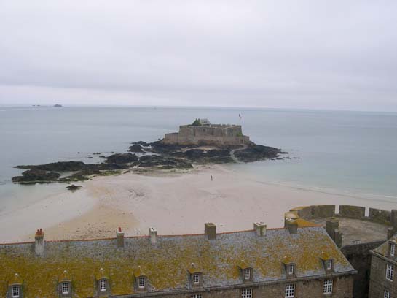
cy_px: 149
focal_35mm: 38
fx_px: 436
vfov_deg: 37.7
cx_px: 198
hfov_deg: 49.0
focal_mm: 8
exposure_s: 1/111
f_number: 7.6
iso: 100
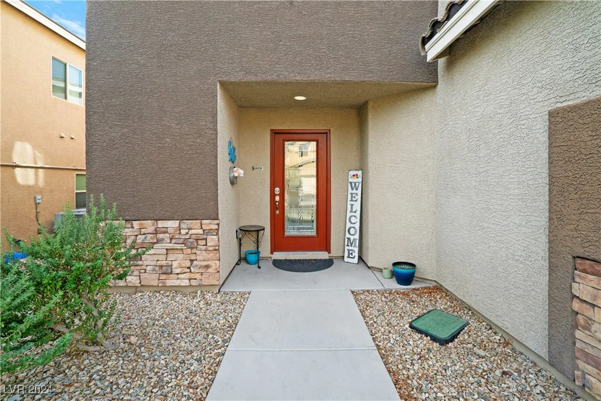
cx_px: 300
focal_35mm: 16
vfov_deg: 73.8
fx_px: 267
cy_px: 200
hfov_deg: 96.7
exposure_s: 1/160
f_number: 10
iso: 500
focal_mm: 16
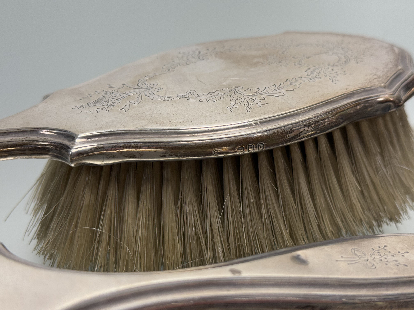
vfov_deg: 30.3
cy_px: 155
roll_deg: -1.3
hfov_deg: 39.7
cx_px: 207
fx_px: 574
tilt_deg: -27.5
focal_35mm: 48
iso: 100
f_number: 1.78
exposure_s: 1/100
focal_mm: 6.76
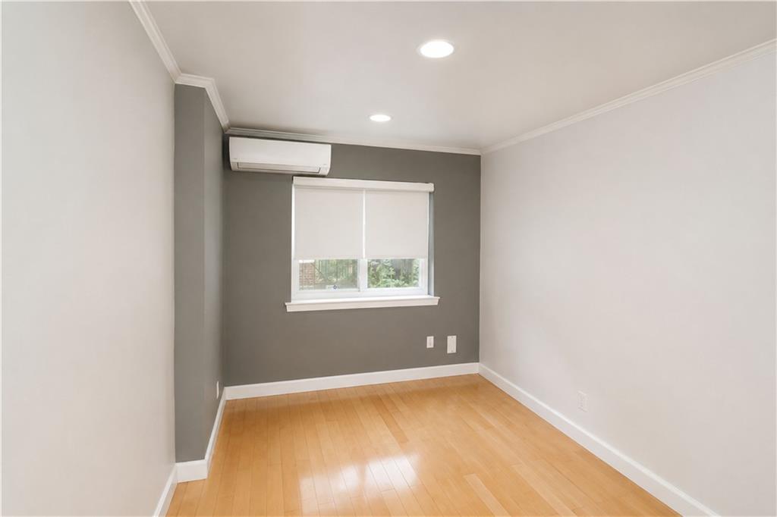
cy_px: 258
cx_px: 388
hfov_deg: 100.4
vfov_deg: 77.3
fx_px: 324
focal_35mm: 15
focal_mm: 10
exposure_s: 1/80
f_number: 9
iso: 1600
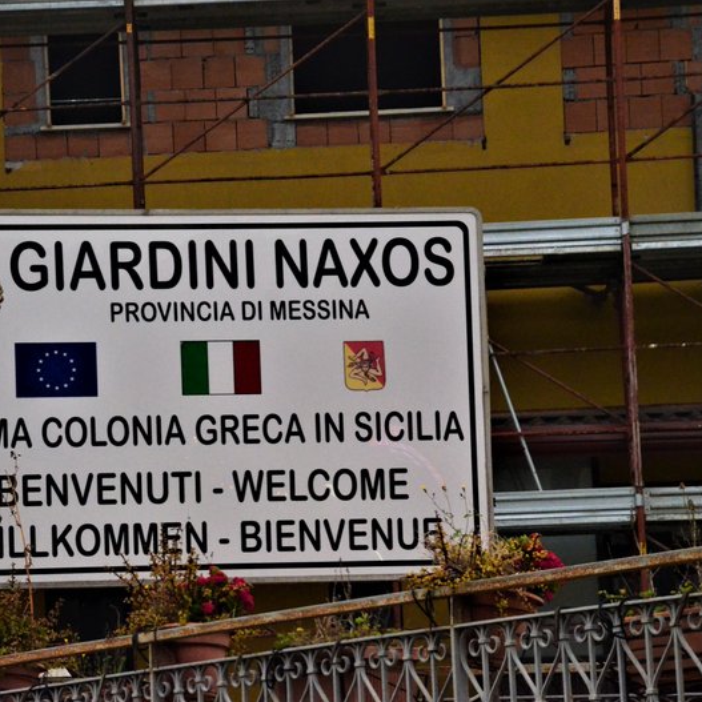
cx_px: 233
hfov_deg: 8.6
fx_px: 4649
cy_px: 352
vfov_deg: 8.6
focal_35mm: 203
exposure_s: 1/125
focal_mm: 105
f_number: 9
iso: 5000
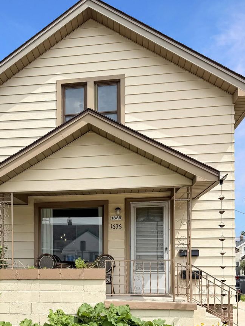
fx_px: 358
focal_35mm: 38
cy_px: 238
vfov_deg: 47.4
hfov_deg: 37.1
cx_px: 72
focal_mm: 6.76
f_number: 1.78
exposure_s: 1/4975
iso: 80
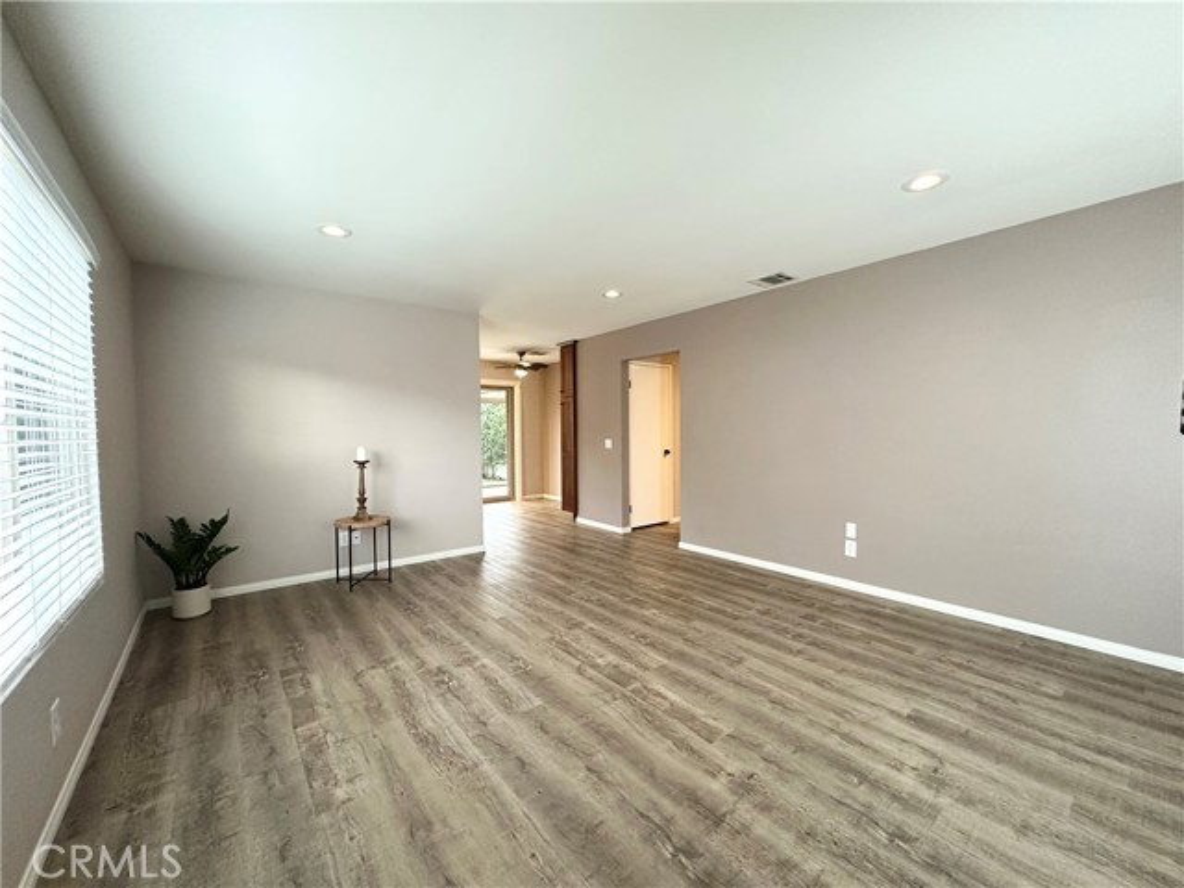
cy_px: 444
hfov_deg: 102.1
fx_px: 479
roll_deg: +1.0
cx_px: 592
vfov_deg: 85.7
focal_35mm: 14
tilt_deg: -1.8
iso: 400
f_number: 2.2
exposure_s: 1/60
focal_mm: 2.22
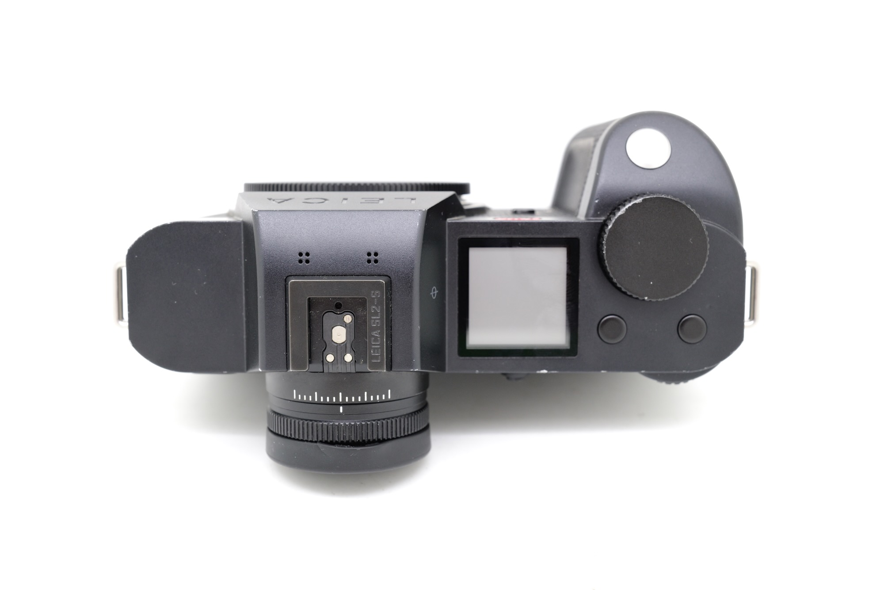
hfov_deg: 45.4
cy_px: 295
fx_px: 1056
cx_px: 442
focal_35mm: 43
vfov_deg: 31.2
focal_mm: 43
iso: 800
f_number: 9
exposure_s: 1/60
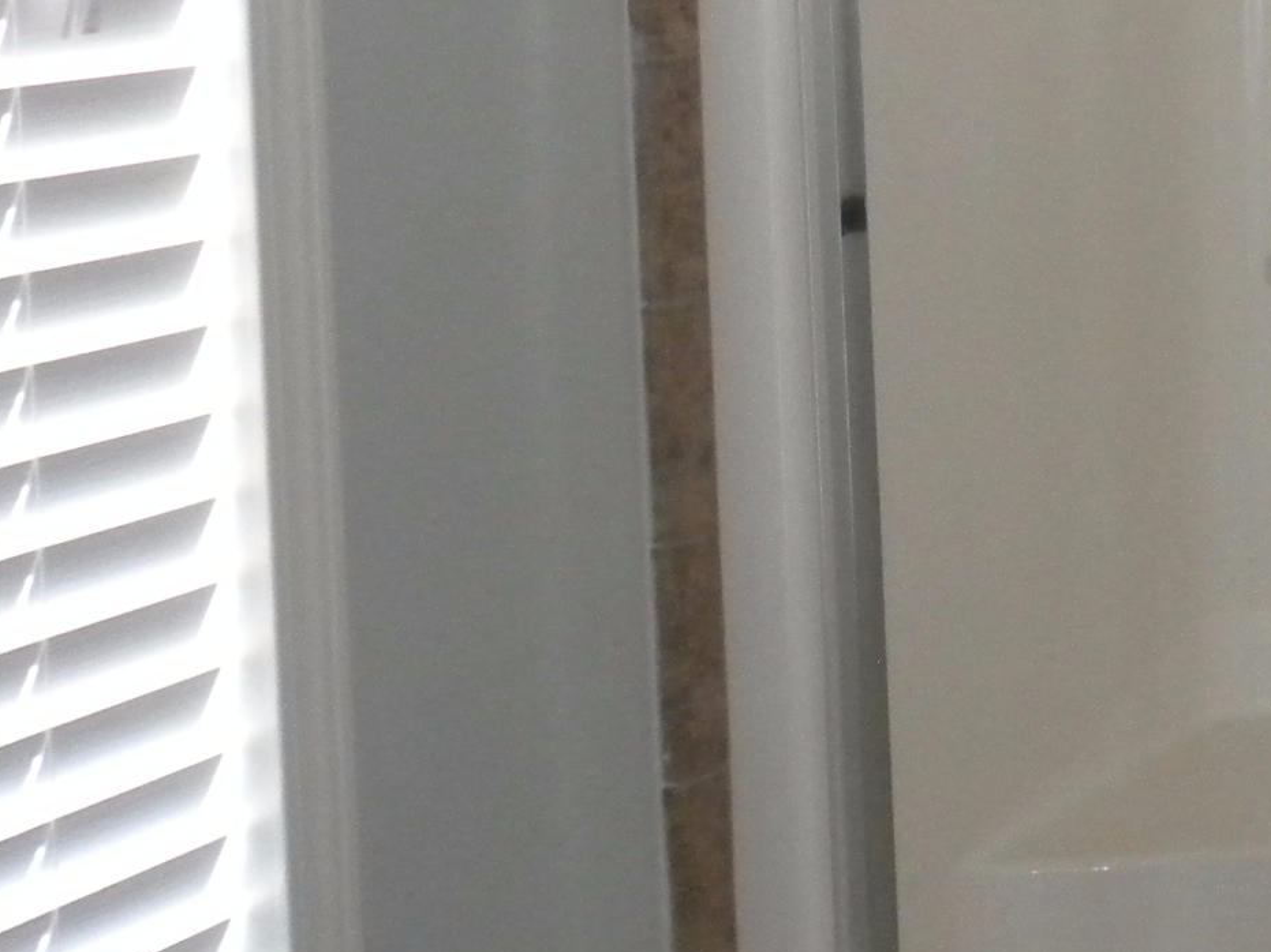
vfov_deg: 13.9
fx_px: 3892
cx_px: 1330
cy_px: 131
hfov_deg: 18.0
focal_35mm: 106
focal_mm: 6.6
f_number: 3.5
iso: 400
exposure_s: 1/30
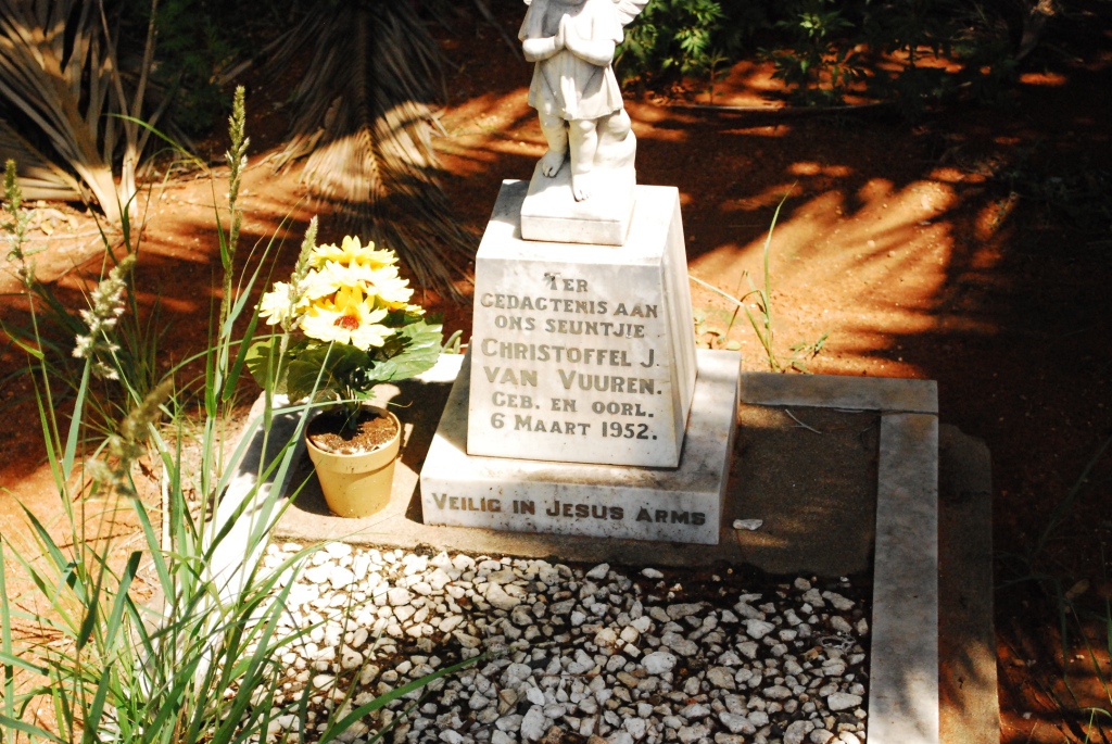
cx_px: 556
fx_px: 2087
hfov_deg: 29.8
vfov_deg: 20.2
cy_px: 372
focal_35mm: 68
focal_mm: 45
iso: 1600
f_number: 5.3
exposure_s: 1/4000
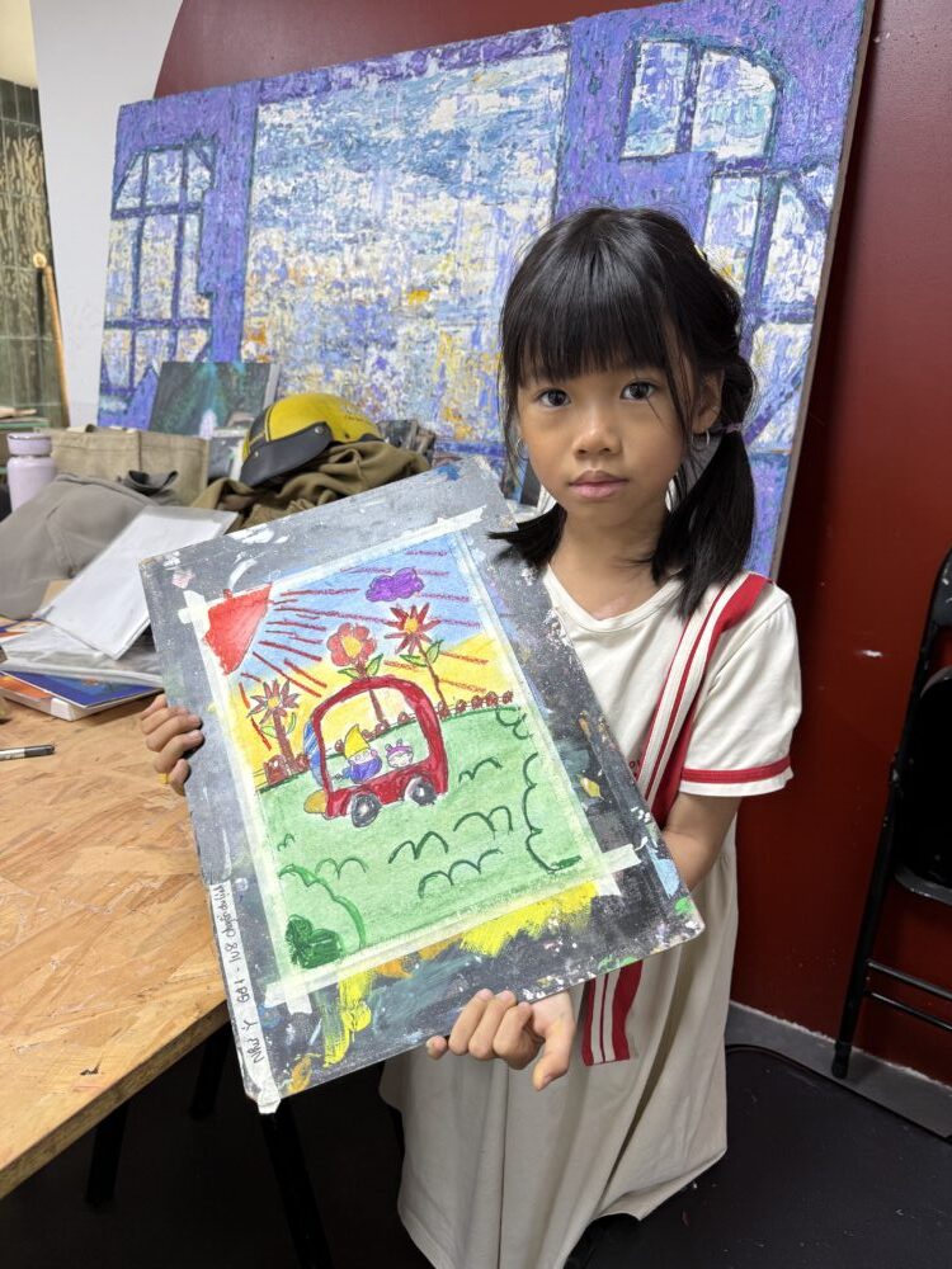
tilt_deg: -15.3
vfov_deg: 71.6
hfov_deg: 56.8
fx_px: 880
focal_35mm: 24
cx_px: 476
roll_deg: -2.5
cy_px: 634
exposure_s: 1/100
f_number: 1.78
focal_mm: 6.76
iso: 80
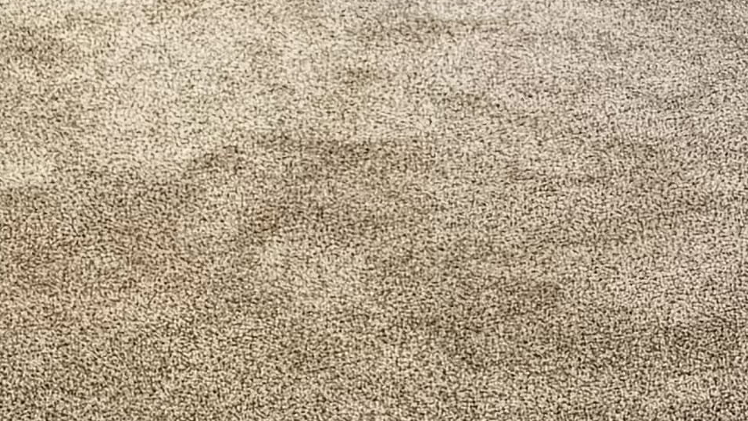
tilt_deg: -17.8
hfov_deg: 11.8
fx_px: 3095
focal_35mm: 156
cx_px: 1664
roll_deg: +0.2
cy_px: -95
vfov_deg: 7.7
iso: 500
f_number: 1.78
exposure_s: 1/60
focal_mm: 6.76
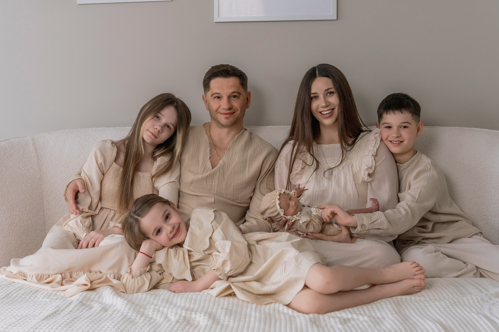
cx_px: 250
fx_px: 582
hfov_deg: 46.4
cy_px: 166
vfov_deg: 31.9
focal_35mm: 42
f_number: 3.5
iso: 1000
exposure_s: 1/200
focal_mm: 42
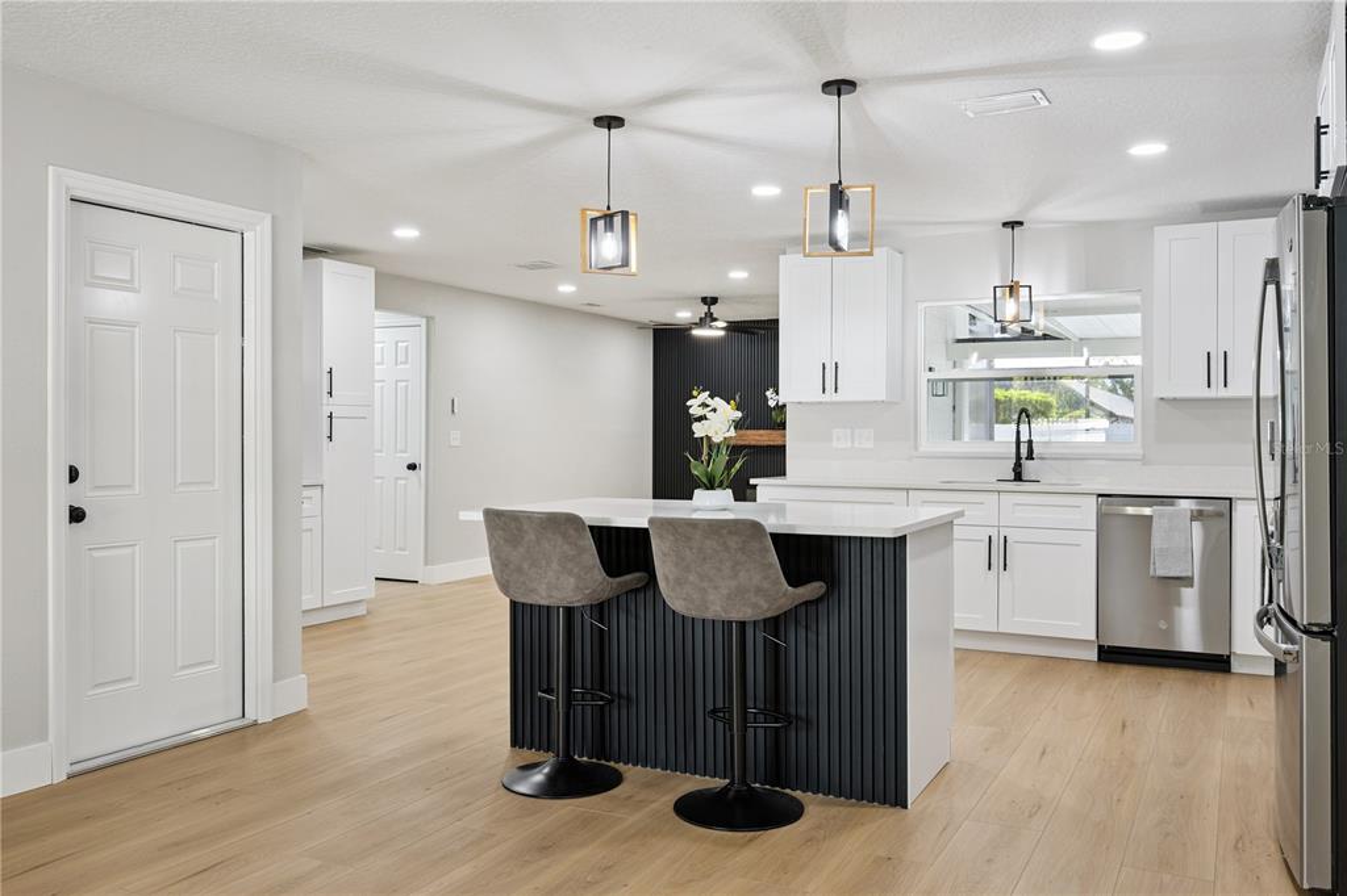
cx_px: 674
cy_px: 448
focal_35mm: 28
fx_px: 1047
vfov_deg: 46.4
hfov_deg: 65.5
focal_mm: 28
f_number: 9
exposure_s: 1/5
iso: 200
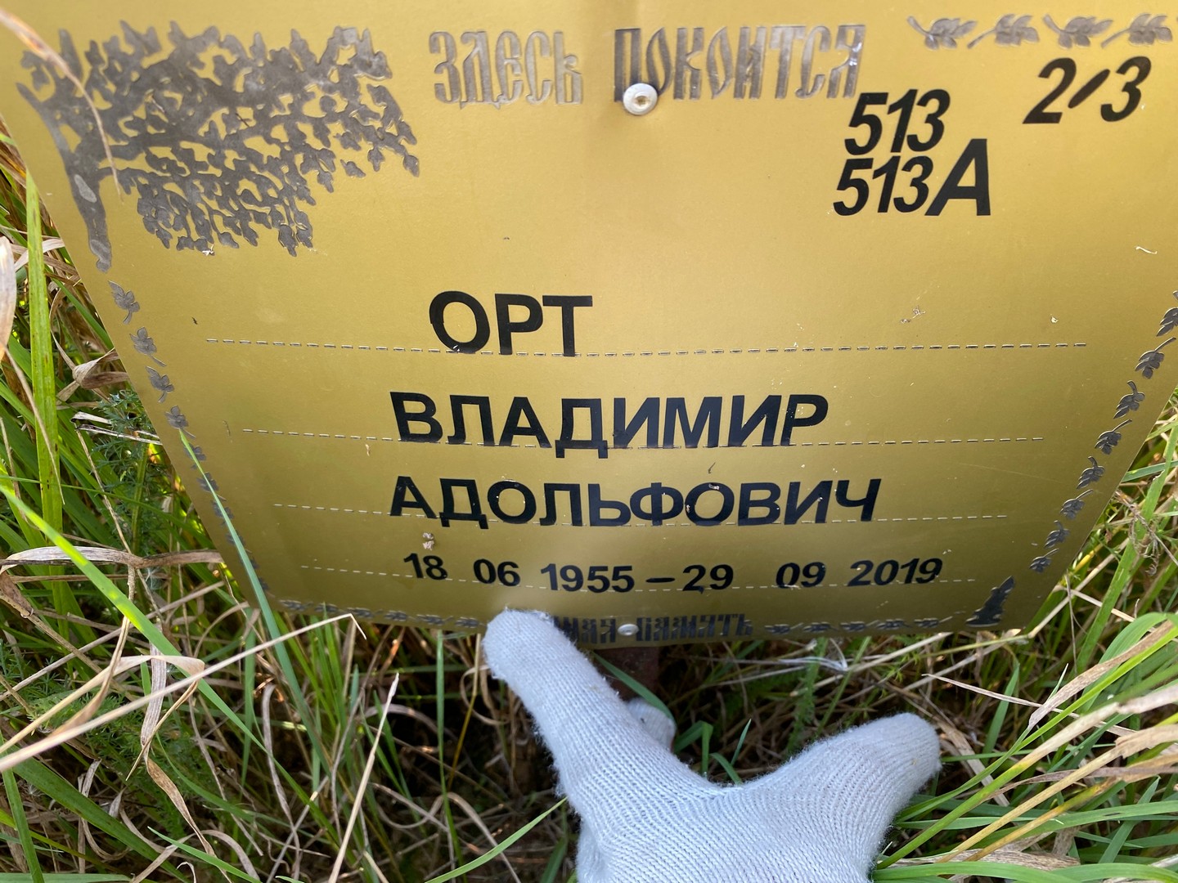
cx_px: 589
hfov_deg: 67.3
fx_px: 885
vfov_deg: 53.1
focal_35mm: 26
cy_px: 442
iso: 64
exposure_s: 1/122
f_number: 1.8
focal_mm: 4.25
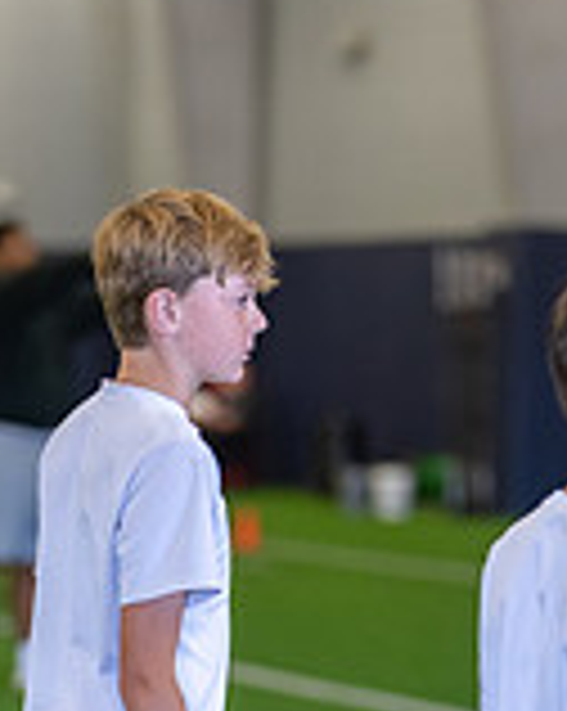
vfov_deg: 10.2
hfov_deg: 8.2
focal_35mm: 188
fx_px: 3951
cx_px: 220
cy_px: 720
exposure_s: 1/1000
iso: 1250
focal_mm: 50
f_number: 1.2
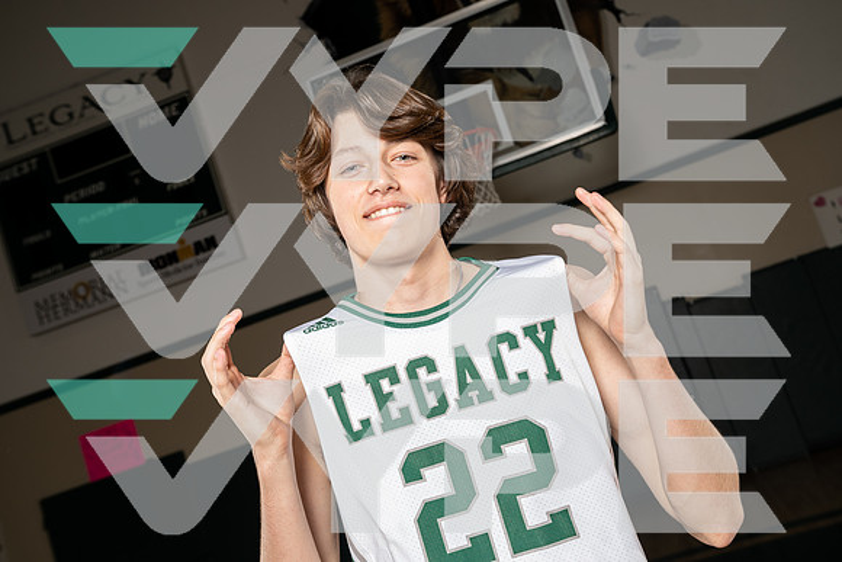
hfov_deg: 41.9
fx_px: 1099
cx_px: 421
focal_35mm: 47
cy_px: 281
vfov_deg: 28.7
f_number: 6.3
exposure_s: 1/250
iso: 320
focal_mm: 47
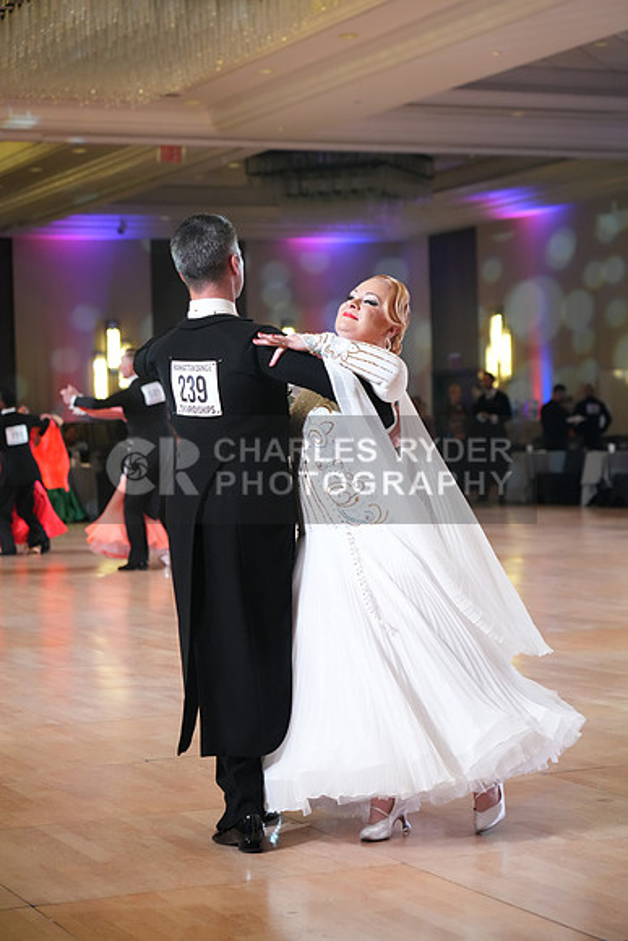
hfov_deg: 17.5
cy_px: 470
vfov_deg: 26.0
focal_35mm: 78
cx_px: 314
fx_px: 2040
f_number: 4
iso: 3200
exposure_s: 1/400
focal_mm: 78
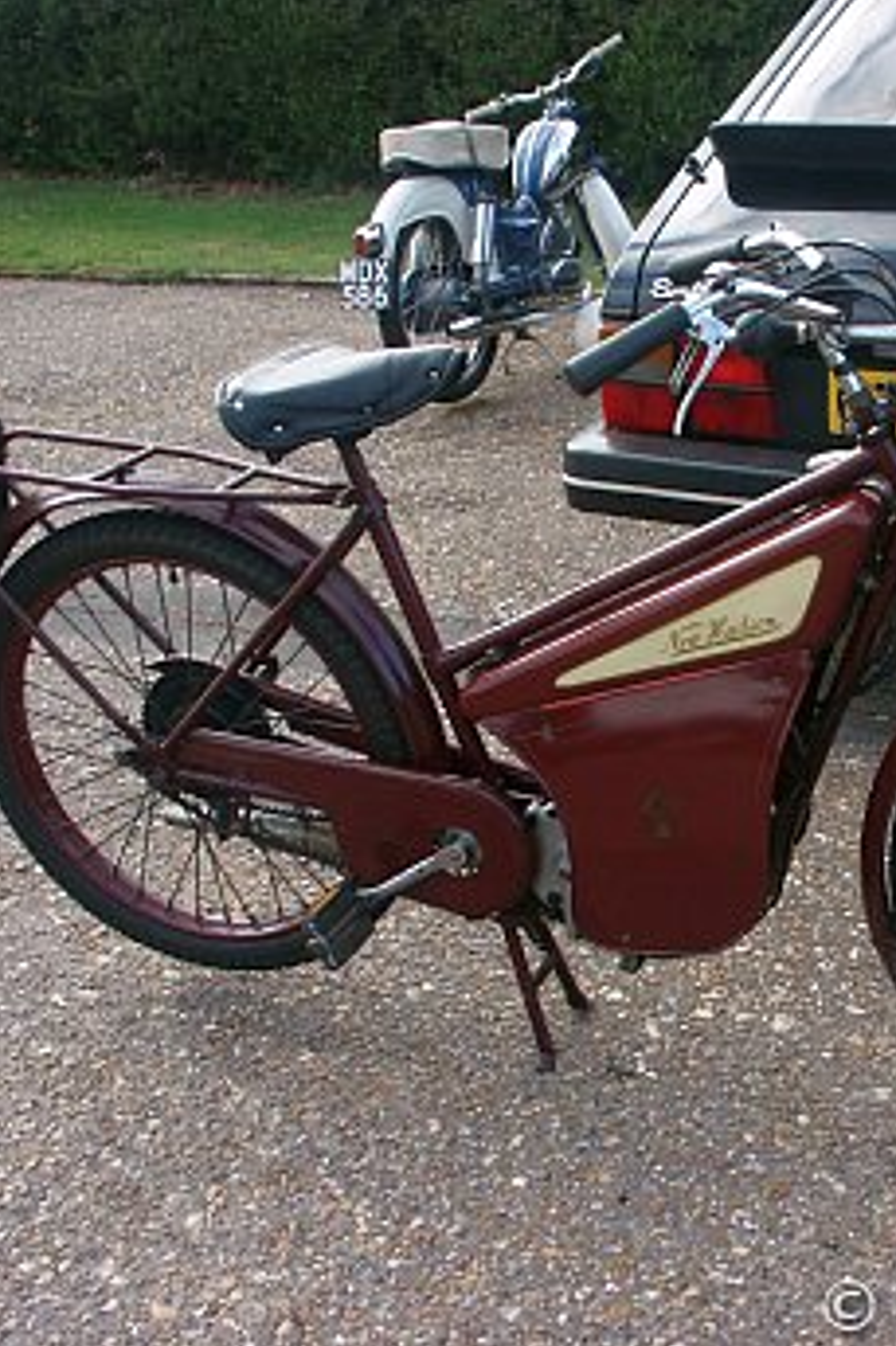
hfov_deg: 27.3
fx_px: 1794
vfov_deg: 41.1
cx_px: 765
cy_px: 677
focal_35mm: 48
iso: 100
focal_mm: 8.94
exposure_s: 1/125
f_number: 4.5
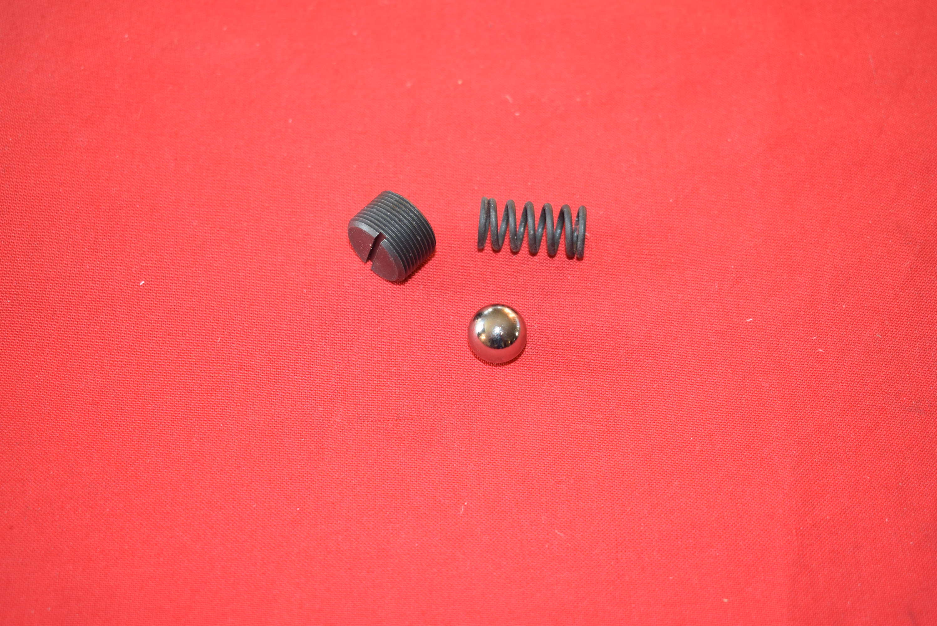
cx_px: 468
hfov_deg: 36.8
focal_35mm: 54
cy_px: 313
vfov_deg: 25.1
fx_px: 1407
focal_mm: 36
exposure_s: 1/30
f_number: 5.6
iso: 400
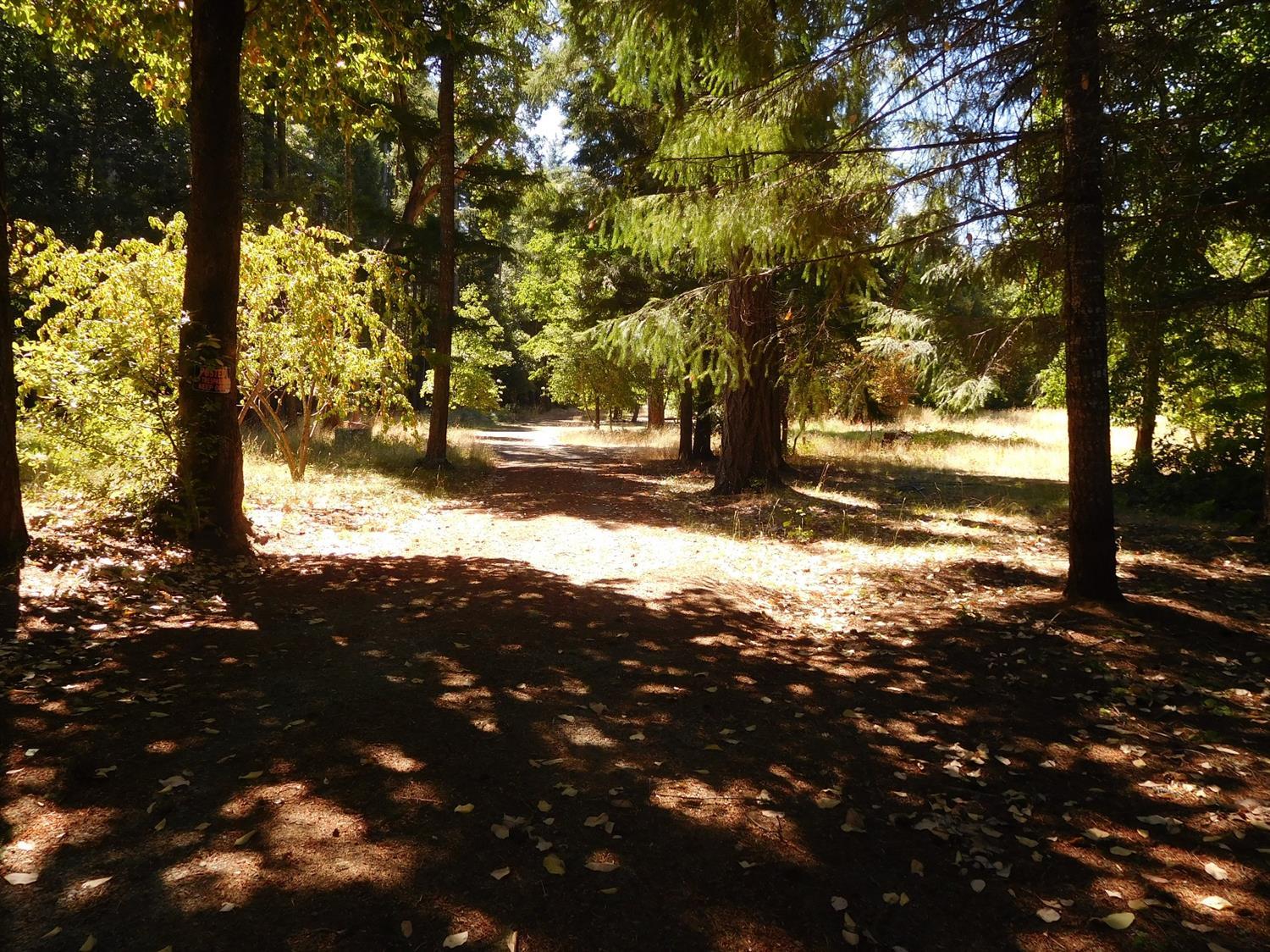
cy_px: 476
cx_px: 635
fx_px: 917
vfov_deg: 54.9
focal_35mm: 25
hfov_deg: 69.4
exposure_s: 1/200
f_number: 3.4
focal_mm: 4.5
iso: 125
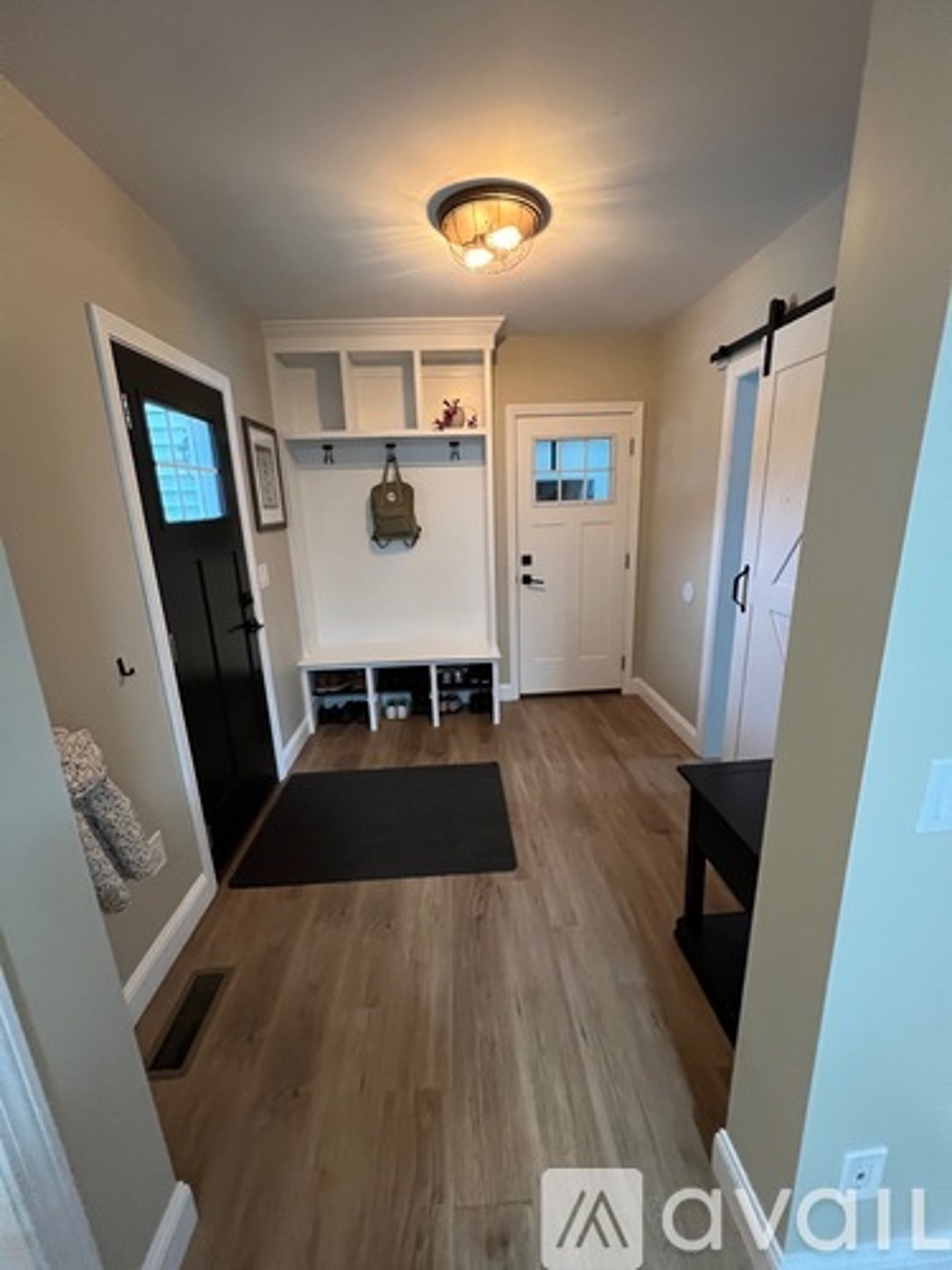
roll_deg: +2.7
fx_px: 477
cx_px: 476
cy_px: 635
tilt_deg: -15.0
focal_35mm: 13
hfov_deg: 89.9
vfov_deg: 106.2
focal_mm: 1.57
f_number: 1.8
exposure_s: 1/60
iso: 800
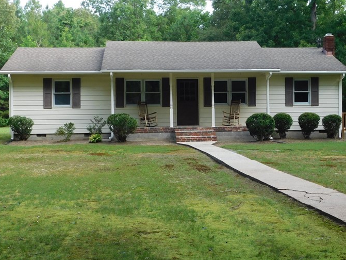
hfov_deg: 31.5
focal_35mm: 61
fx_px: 610
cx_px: 224
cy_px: 117
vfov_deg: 24.0
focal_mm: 7.1
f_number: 3.6
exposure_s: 1/200
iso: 125
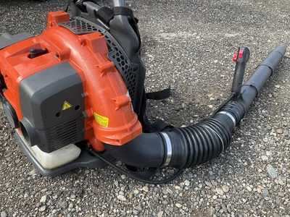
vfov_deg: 48.2
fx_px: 243
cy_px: 108
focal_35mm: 29
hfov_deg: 61.7
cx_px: 145
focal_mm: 3
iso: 25
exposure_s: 1/365
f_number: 1.8
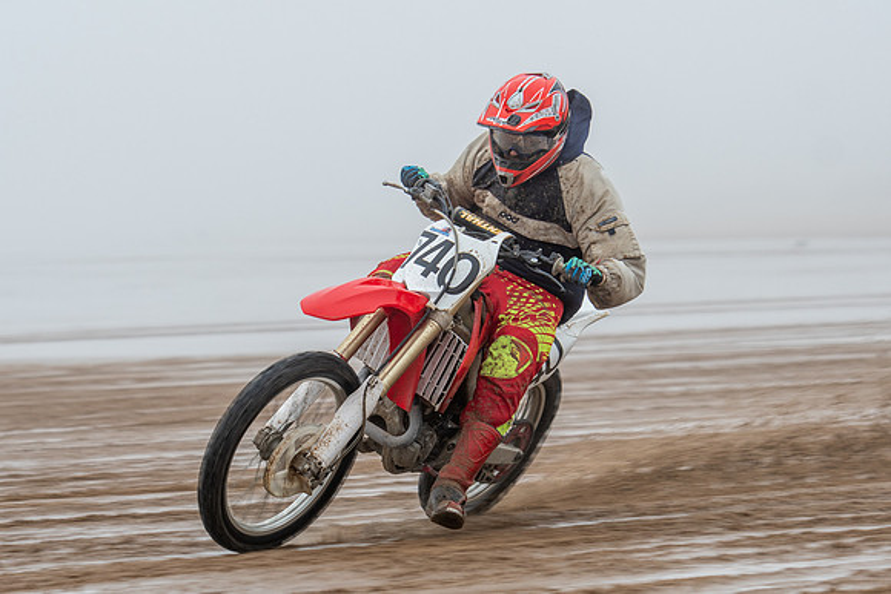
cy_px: 350
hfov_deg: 10.3
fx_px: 4950
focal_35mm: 200
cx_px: 414
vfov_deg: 6.9
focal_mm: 110
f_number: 4
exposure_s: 1/400
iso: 200
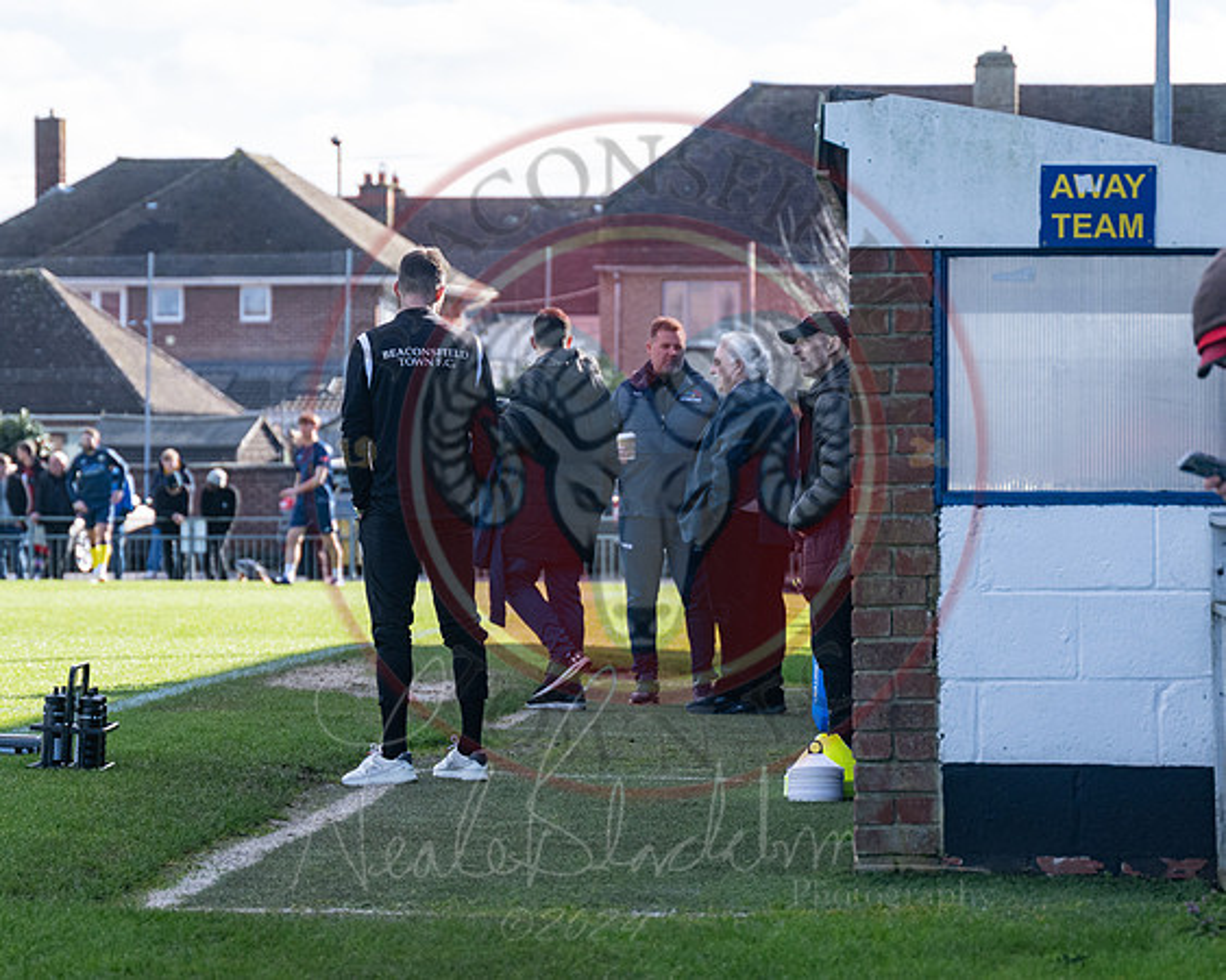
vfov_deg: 9.3
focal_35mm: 166
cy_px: 490
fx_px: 6008
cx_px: 613
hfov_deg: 11.7
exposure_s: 1/2000
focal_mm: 98
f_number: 4
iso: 400
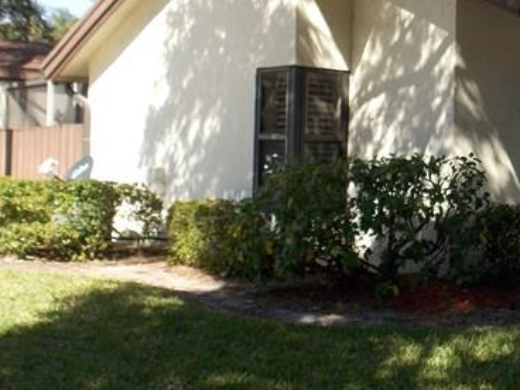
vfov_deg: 22.9
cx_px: 425
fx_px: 961
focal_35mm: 64
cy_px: 164
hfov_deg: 29.5
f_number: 3.1
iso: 80
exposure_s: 1/400
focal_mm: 4
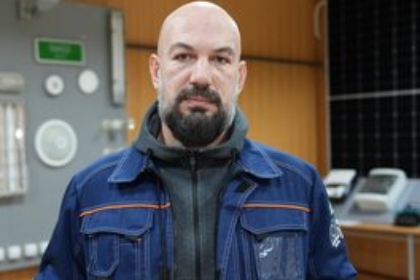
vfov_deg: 24.1
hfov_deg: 35.6
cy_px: 182
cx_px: 205
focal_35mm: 56
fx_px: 653
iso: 4000
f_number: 2.8
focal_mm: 37
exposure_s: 1/160
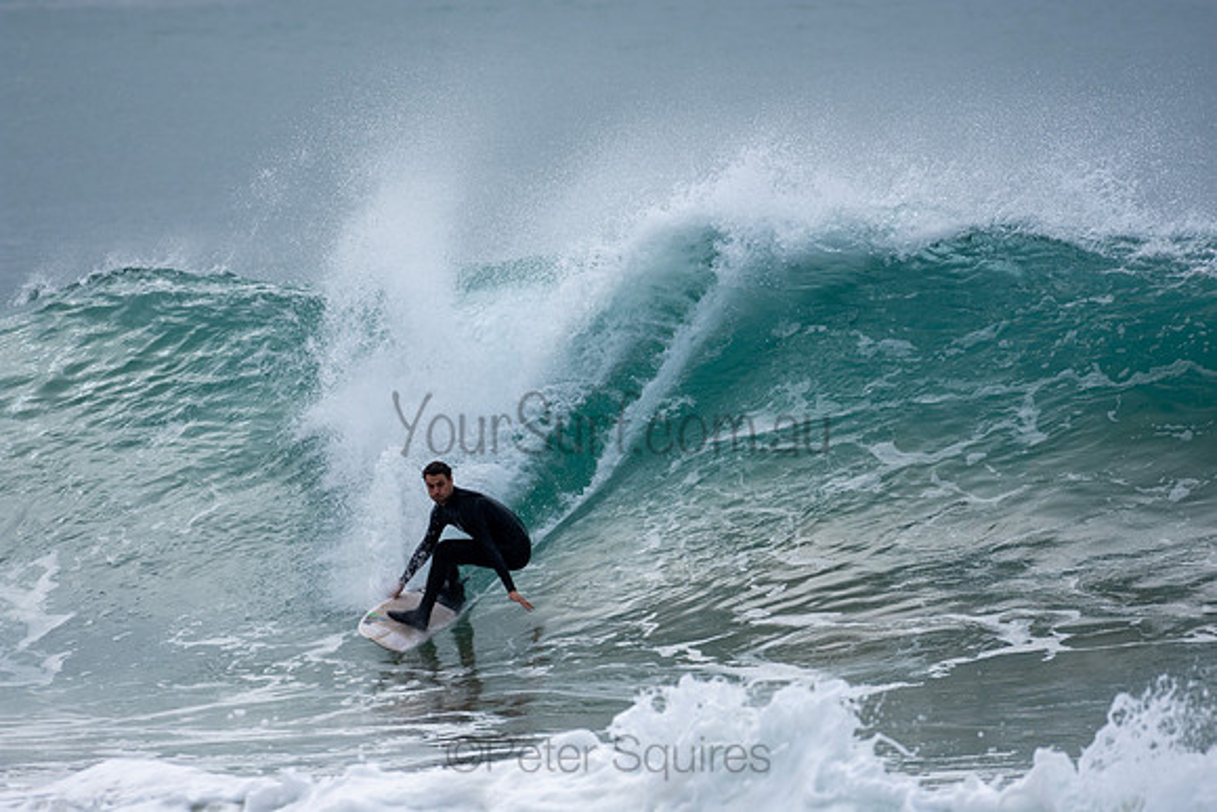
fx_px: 25359
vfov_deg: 1.8
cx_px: 608
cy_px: 406
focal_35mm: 750
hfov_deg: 2.7
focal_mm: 500
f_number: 5.6
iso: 140
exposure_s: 1/800
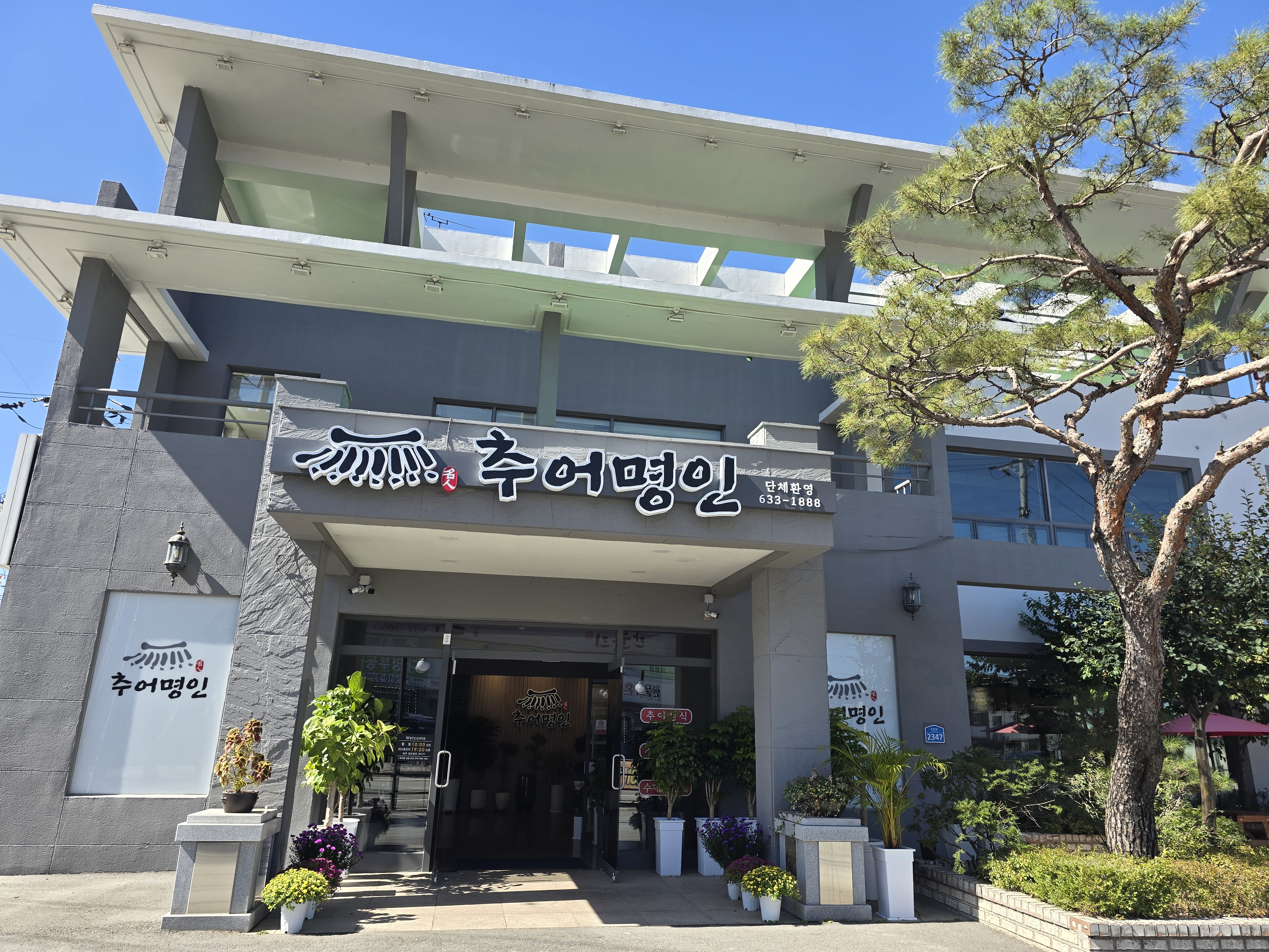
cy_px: 476
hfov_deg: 73.9
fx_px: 843
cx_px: 634
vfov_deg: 58.9
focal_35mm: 23
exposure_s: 1/314
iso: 12
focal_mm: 6.3
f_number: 1.7
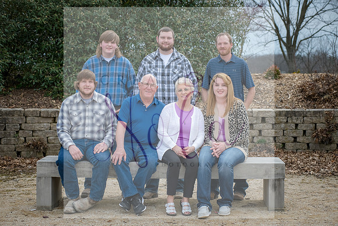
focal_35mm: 80
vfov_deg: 17.1
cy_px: 113
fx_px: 751
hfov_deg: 25.4
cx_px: 169
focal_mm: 80
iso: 400
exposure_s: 1/640
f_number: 6.3
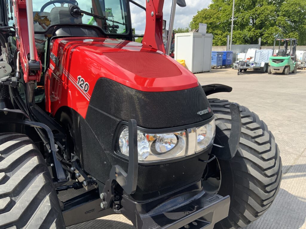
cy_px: 114
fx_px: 256
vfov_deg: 48.2
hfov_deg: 61.7
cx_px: 153
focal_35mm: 29
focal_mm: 3
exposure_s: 1/869
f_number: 1.8
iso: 16
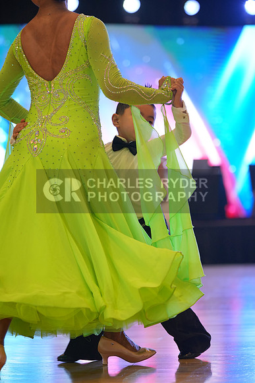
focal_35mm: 113
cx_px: 128
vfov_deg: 18.1
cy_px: 192
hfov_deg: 12.1
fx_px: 1200
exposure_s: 1/400
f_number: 2.8
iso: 1250
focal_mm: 113
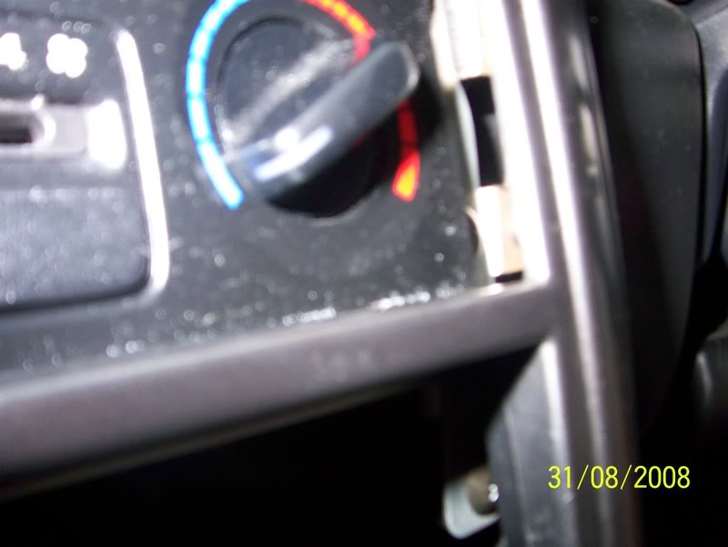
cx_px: 364
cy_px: 274
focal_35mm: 38
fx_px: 800
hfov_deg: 49.0
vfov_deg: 37.8
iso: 200
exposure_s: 1/60
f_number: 3.9
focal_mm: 6.3
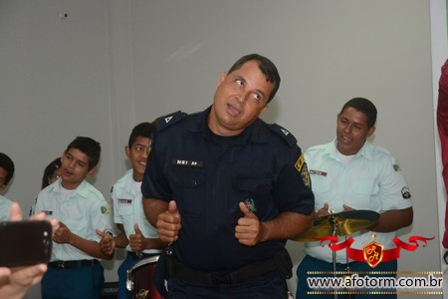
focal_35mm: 93
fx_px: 1157
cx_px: 224
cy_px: 150
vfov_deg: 14.7
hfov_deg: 21.9
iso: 1600
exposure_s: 1/100
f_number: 5
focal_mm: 62
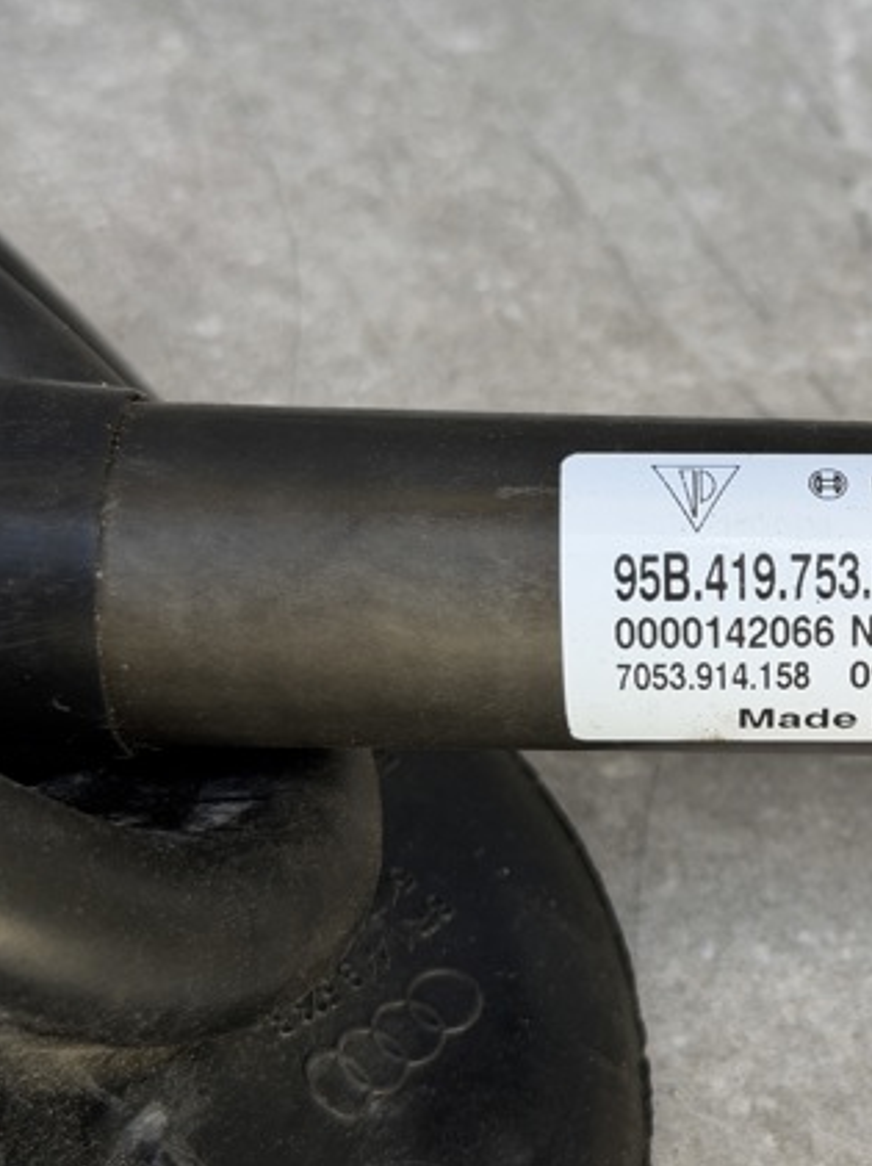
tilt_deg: -45.8
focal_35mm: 73
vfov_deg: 26.7
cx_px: 878
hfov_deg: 19.5
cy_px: 644
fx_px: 2456
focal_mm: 6.76
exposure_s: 1/466
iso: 64
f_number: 1.78
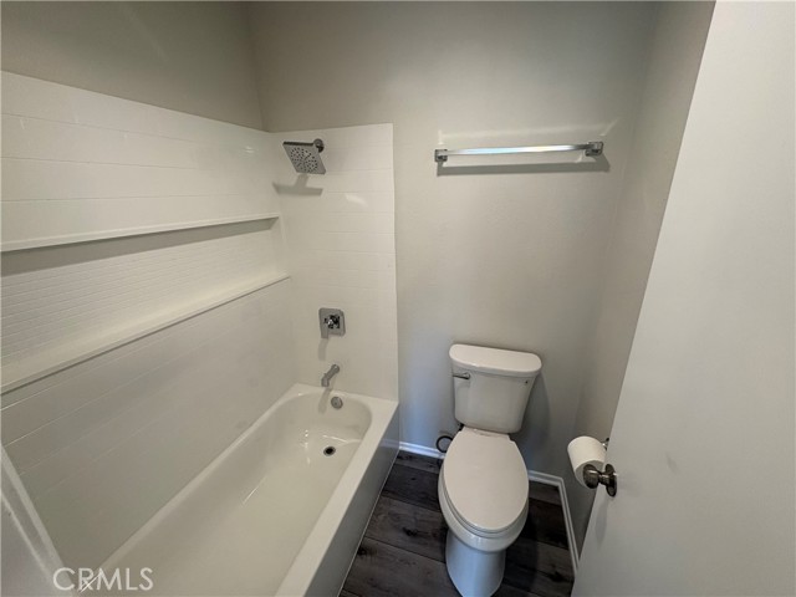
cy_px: 298
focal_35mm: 14
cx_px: 398
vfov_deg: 85.7
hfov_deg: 102.1
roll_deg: +1.1
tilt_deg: -19.3
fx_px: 322
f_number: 2.2
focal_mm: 2.22
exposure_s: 1/120
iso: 200
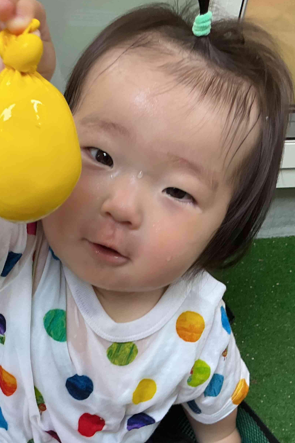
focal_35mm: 50
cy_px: 241
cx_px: 57
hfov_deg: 26.5
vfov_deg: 39.6
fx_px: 615
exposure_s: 1/60
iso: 40
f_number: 1.8
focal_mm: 3
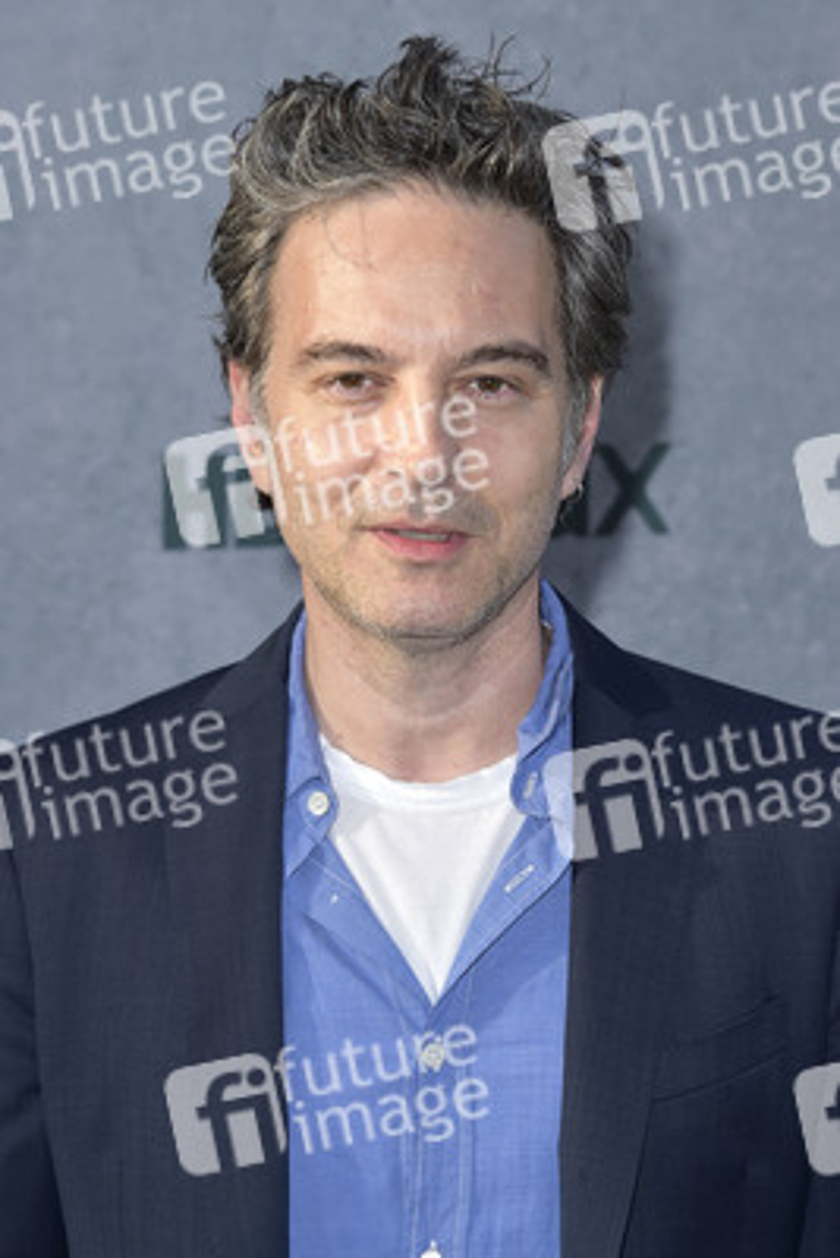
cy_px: 629
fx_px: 4371
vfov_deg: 16.4
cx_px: 420
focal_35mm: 125
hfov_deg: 11.0
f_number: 9
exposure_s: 1/250
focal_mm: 125
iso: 320
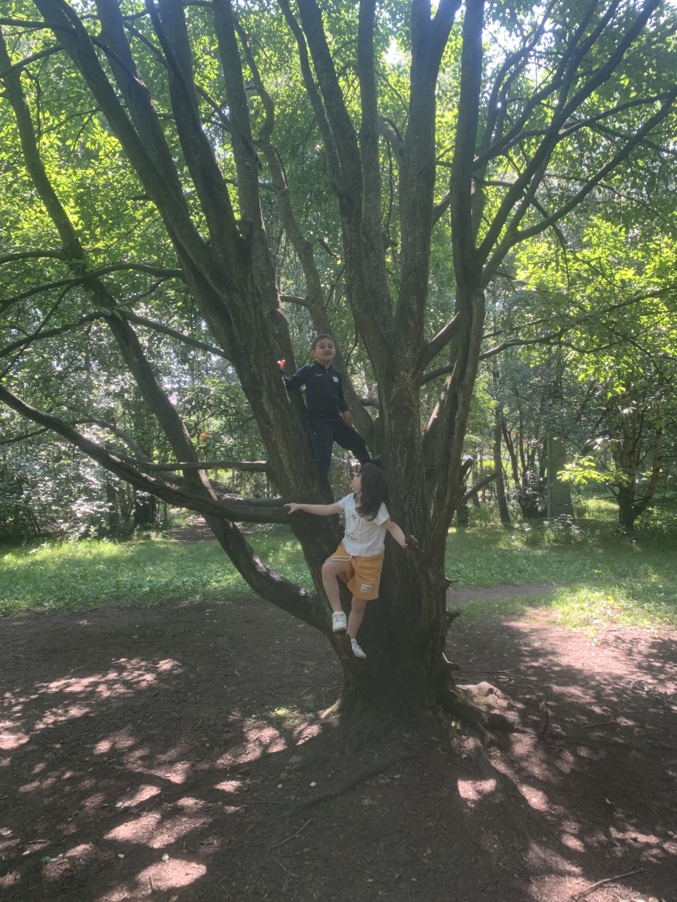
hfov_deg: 53.1
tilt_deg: +2.0
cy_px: 451
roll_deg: -0.2
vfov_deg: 67.3
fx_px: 678
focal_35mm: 26
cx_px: 338
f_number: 1.8
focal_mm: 4.25
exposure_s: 1/122
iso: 64
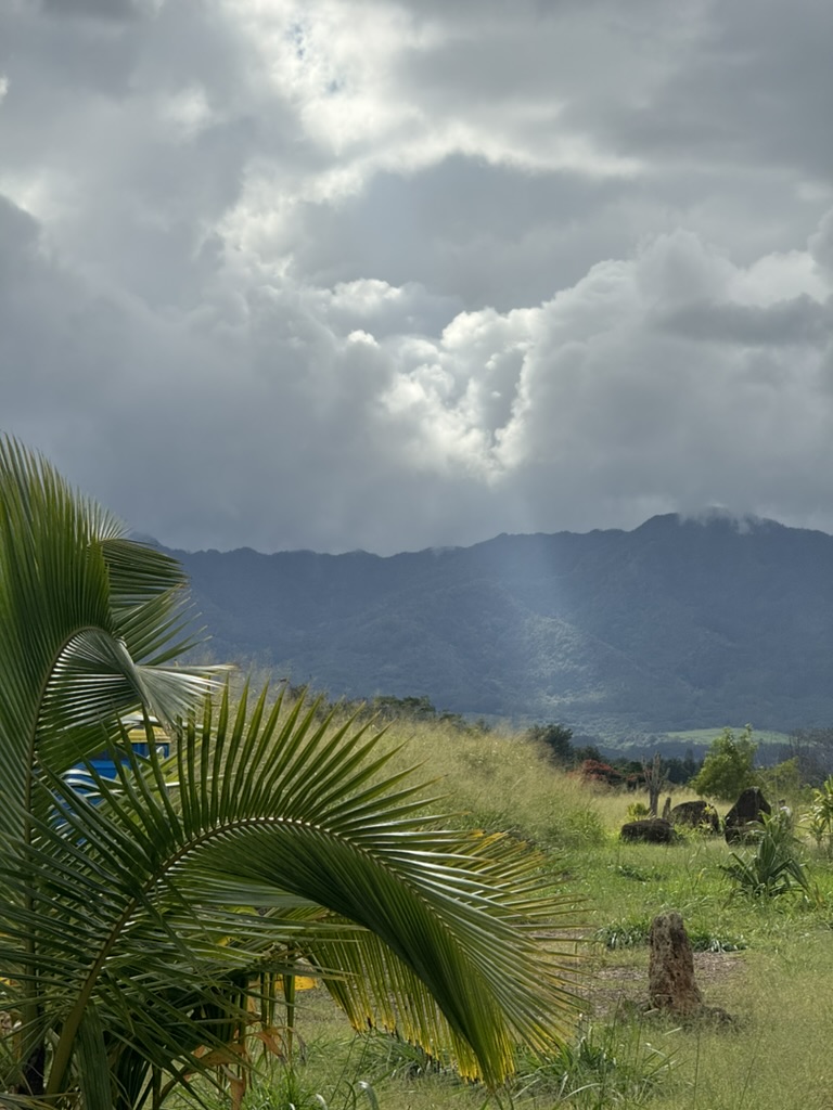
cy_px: 555
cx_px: 416
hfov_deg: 12.3
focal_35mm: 120
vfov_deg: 16.4
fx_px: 3850
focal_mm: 15.66
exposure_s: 1/2817
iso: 50
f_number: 2.8
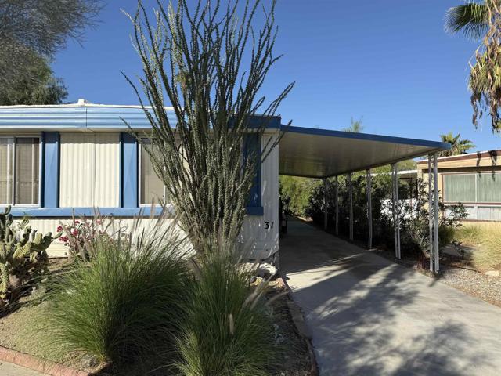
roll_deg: +0.1
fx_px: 347
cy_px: 188
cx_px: 250
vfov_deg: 56.8
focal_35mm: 24
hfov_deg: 71.6
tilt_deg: +2.1
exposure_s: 1/3759
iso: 80
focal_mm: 6.76
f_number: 1.78
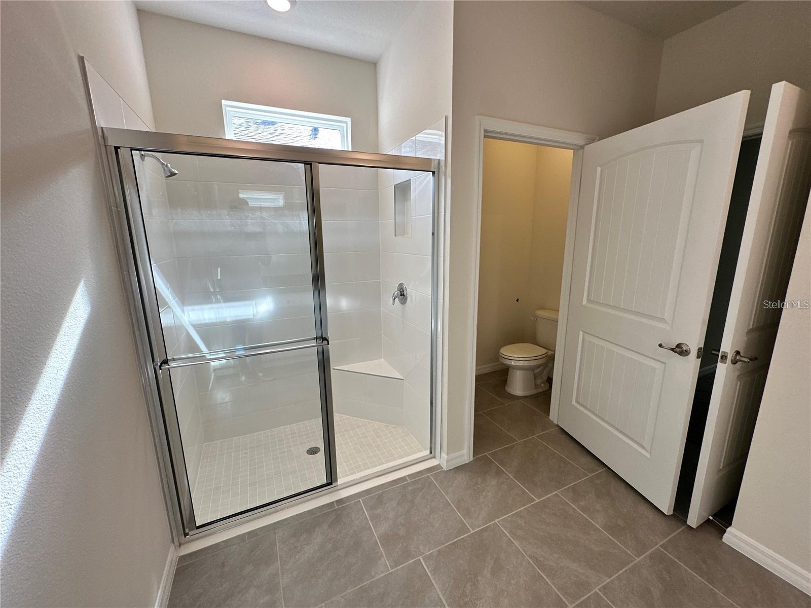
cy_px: 304
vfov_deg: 85.7
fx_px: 328
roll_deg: +0.1
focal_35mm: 14
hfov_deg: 102.1
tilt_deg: -11.4
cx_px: 406
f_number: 2.2
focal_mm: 2.22
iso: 80
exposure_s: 1/120
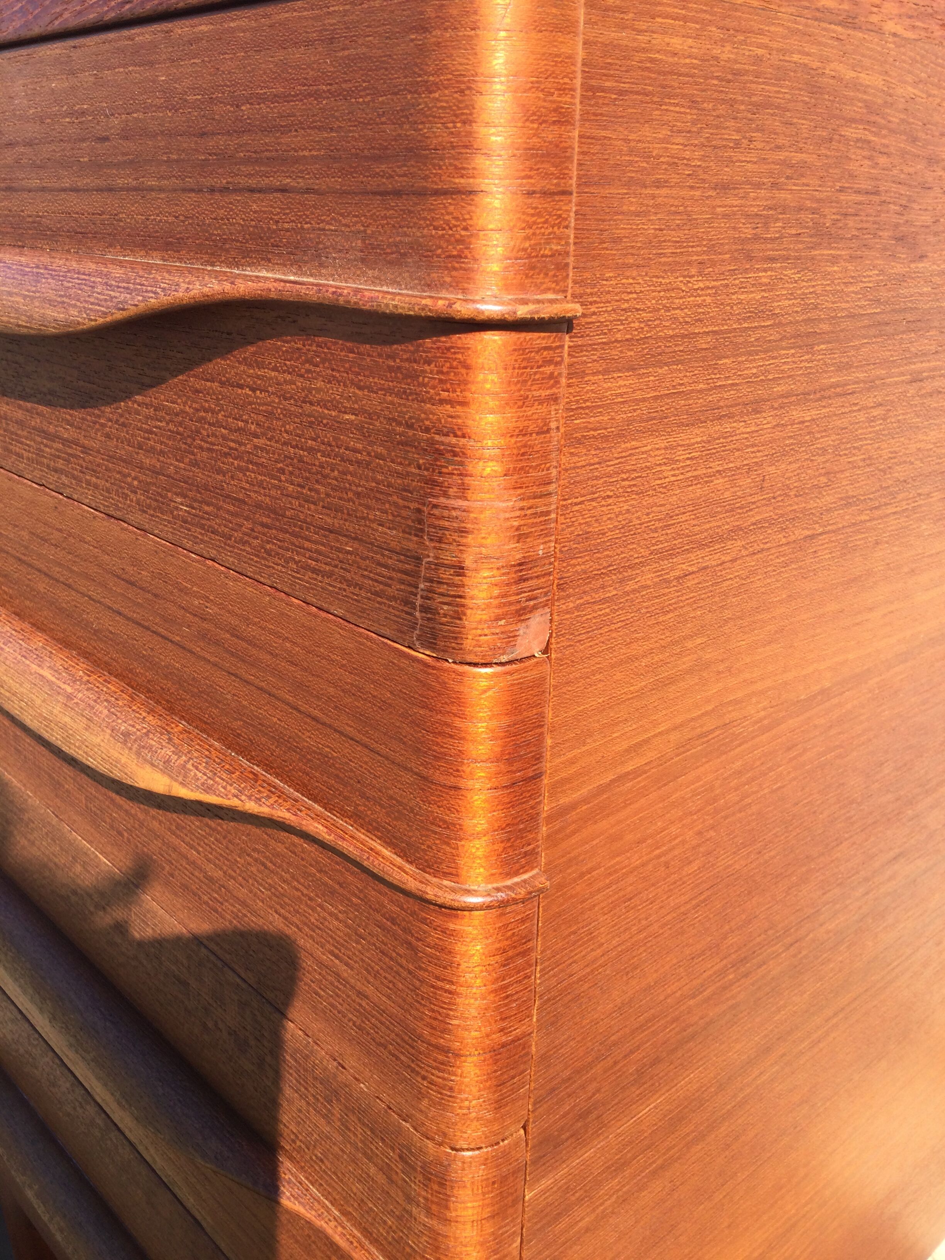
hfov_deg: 45.4
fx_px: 1128
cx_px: 472
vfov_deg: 58.4
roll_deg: -0.7
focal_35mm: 31
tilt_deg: -21.5
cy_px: 630
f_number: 2.4
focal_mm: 3.3
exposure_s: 1/450
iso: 25
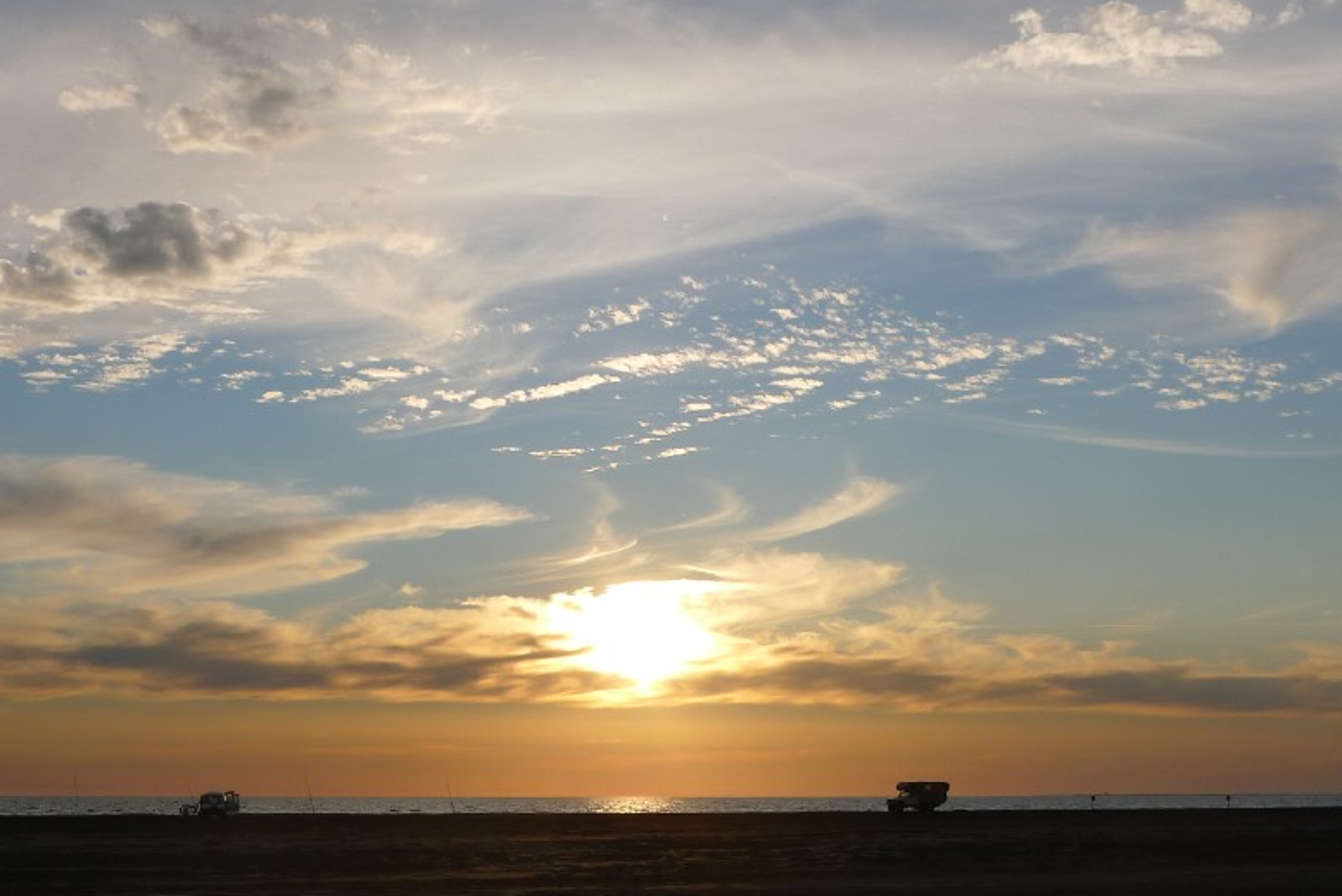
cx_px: 438
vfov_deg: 25.1
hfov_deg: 36.4
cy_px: 414
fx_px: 2014
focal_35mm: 54
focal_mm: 7.5
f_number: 5
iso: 80
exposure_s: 1/1000
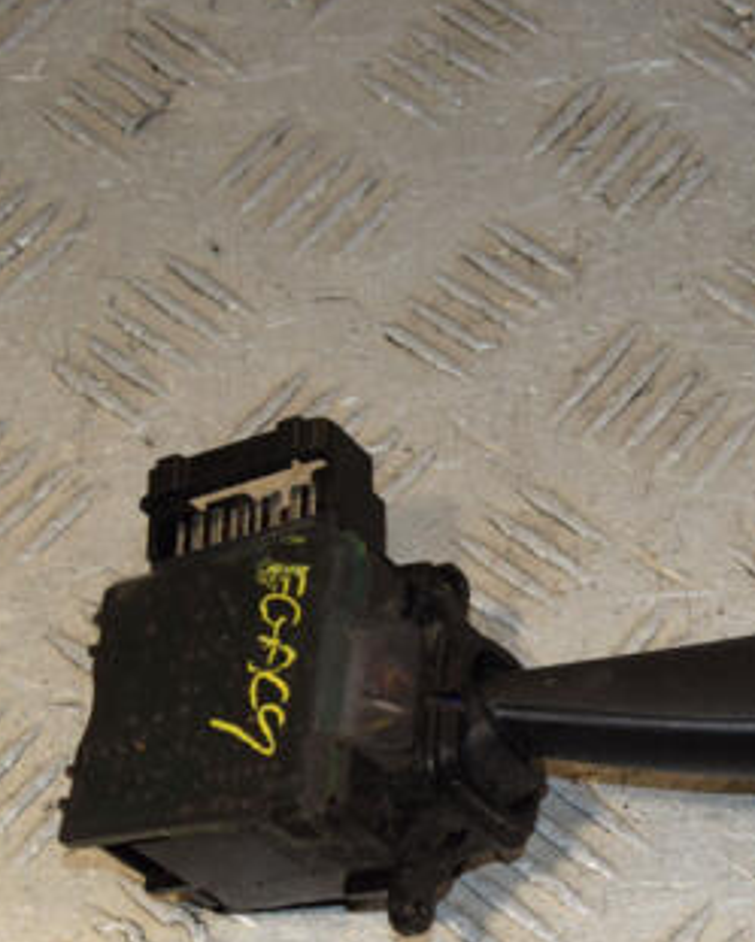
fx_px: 3183
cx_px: 788
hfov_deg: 13.3
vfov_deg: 16.8
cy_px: 542
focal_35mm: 114
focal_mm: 42
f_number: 8
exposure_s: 1/200
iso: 800
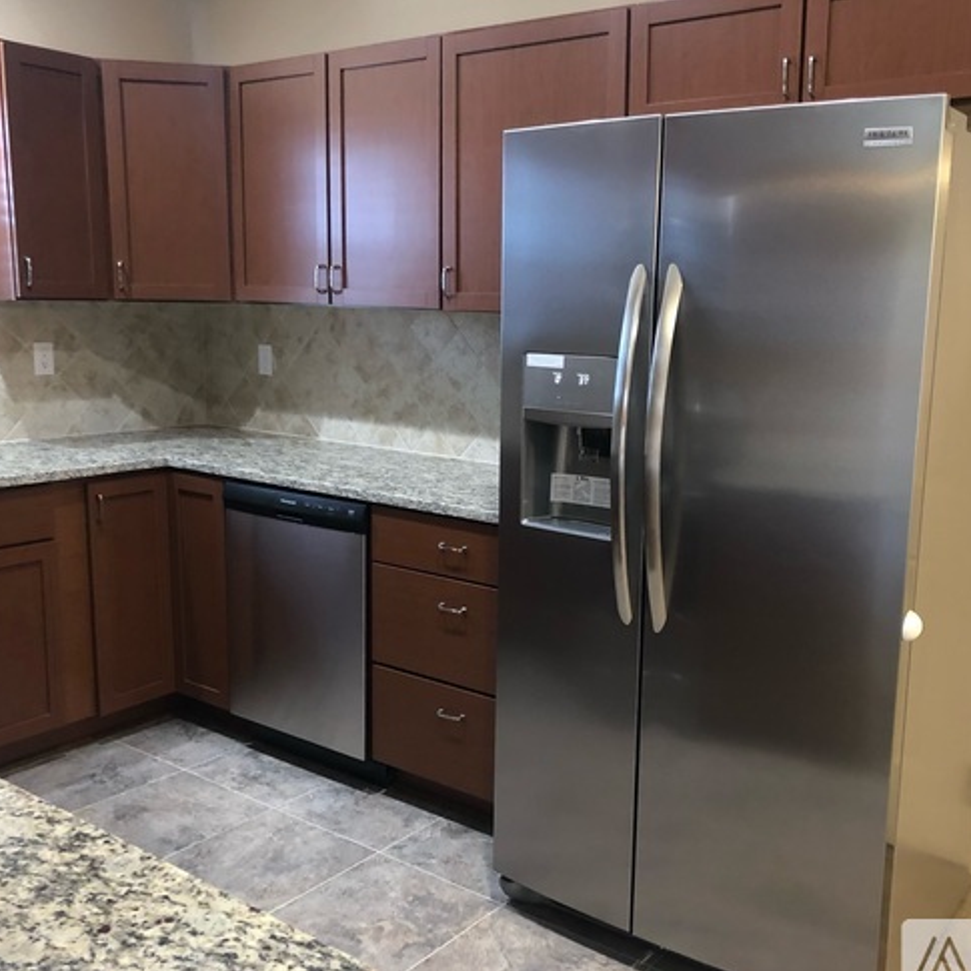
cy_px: 499
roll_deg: -0.2
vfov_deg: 48.4
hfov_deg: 48.3
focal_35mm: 34
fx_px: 1079
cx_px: 558
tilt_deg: -9.3
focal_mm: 4
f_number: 1.8
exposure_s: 1/15
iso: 64
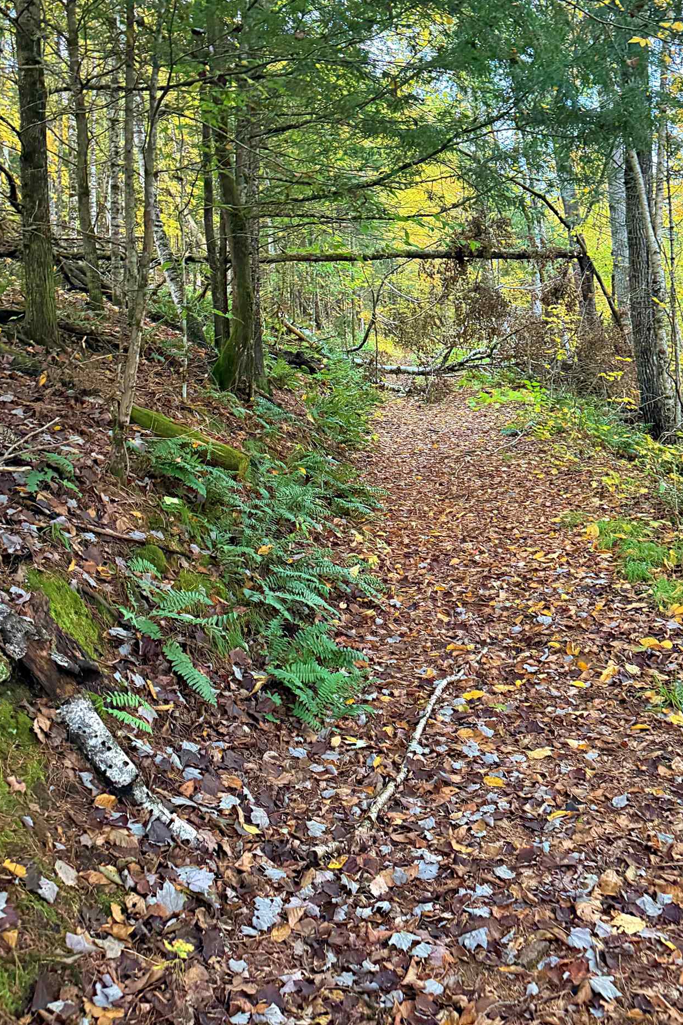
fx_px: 882
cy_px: 424
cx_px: 427
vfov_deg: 59.9
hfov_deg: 42.0
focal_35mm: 31
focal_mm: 6.76
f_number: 1.78
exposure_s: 1/60
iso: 500
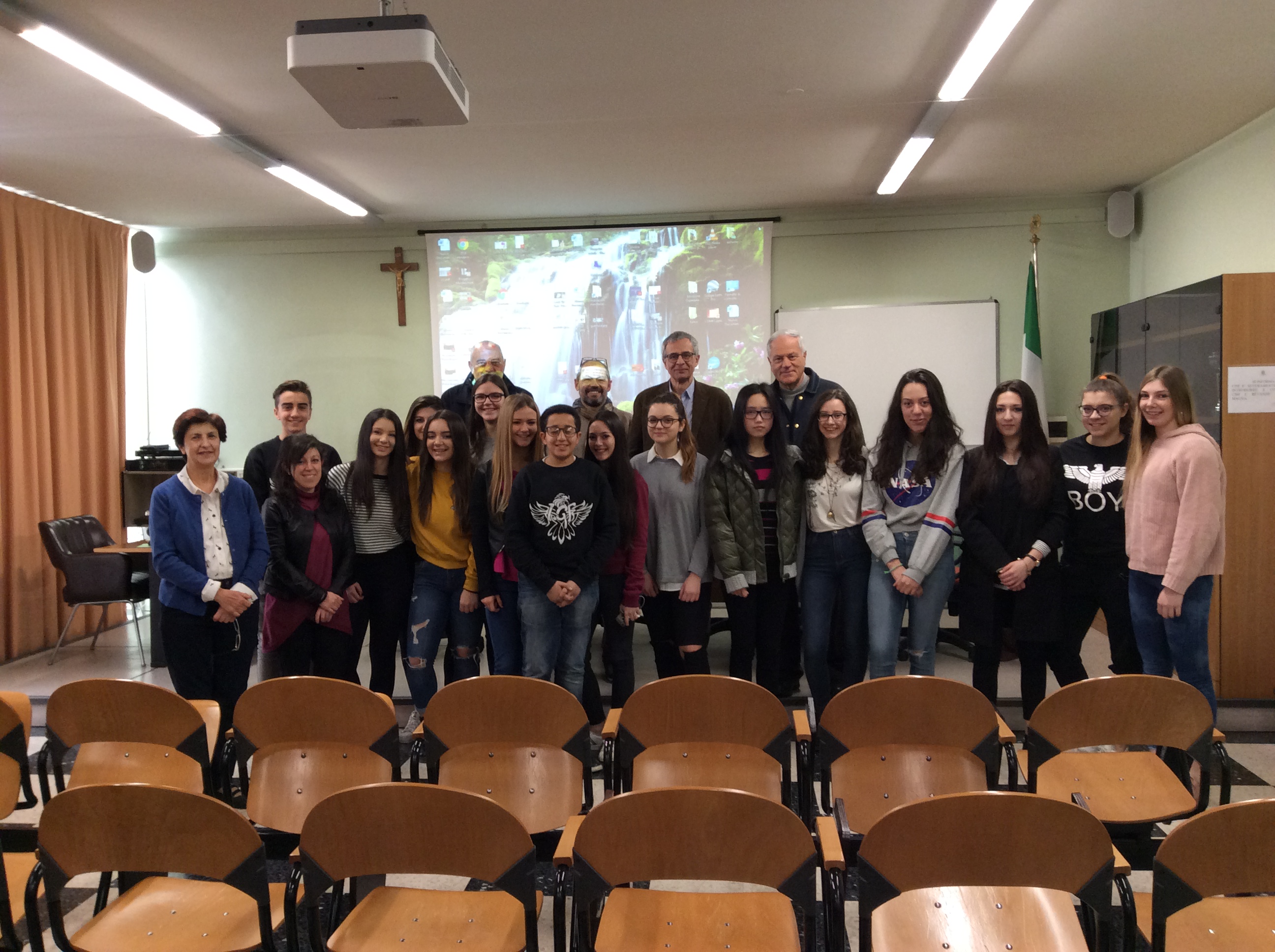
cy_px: 476
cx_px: 638
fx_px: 1177
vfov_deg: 44.1
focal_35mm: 32
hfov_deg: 56.9
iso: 80
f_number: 2.4
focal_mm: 3.3
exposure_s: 1/25
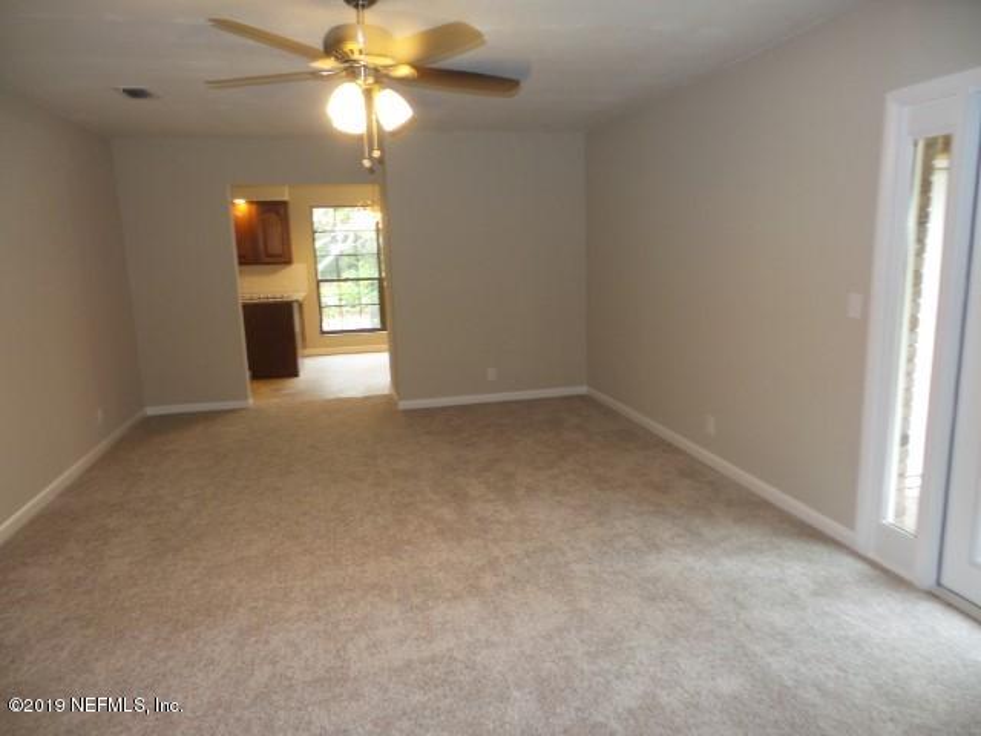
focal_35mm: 23
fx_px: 652
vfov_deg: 58.9
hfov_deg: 73.9
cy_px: 368
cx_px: 490
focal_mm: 4.1
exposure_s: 1/30
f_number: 2.8
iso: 200
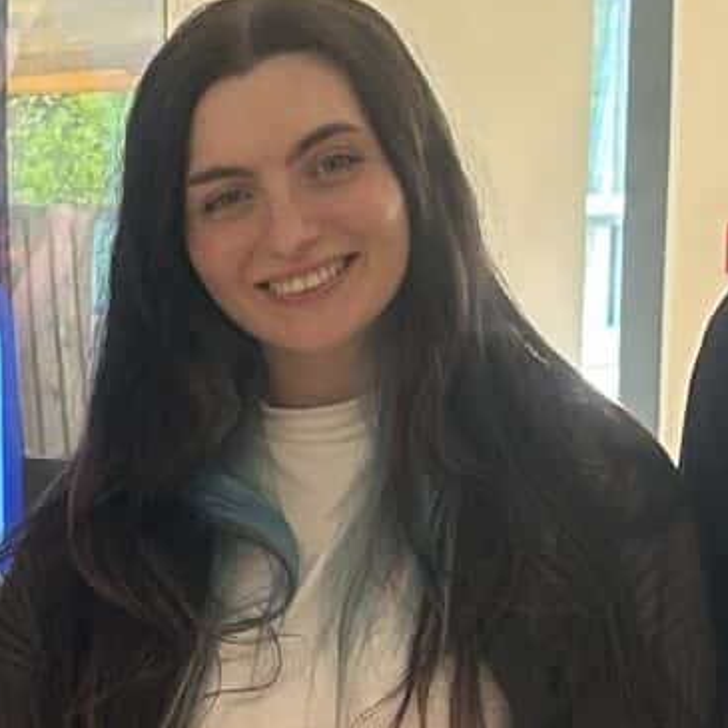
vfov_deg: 10.6
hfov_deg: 10.8
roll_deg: +1.1
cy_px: 969
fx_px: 3831
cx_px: 62
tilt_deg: -10.8
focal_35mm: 161
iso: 100
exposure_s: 1/50
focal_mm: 5.7
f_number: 1.5
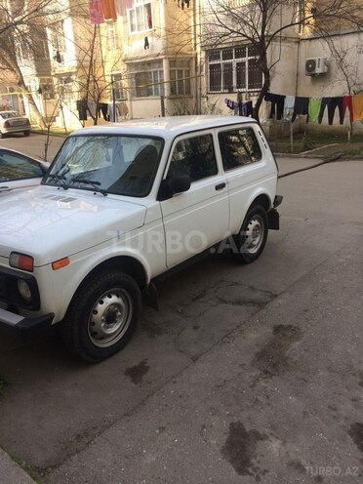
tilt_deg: -22.5
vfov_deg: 61.7
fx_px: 405
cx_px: 182
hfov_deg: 48.2
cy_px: 242
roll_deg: +3.8
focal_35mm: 29
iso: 32
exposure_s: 1/500
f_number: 2.2
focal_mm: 4.15
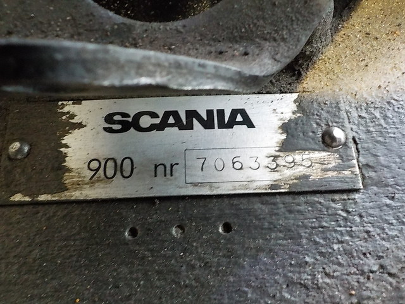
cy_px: 152
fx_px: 351
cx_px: 202
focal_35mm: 30
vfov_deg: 46.8
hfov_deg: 60.0
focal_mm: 4.1
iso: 800
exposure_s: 1/25
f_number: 3.3
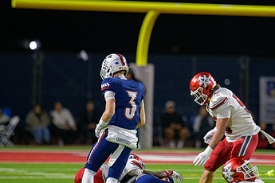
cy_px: 113
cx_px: 206
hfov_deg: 4.1
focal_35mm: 505
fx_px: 3857
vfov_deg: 2.7
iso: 2000
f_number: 2.8
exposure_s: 1/250
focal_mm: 300
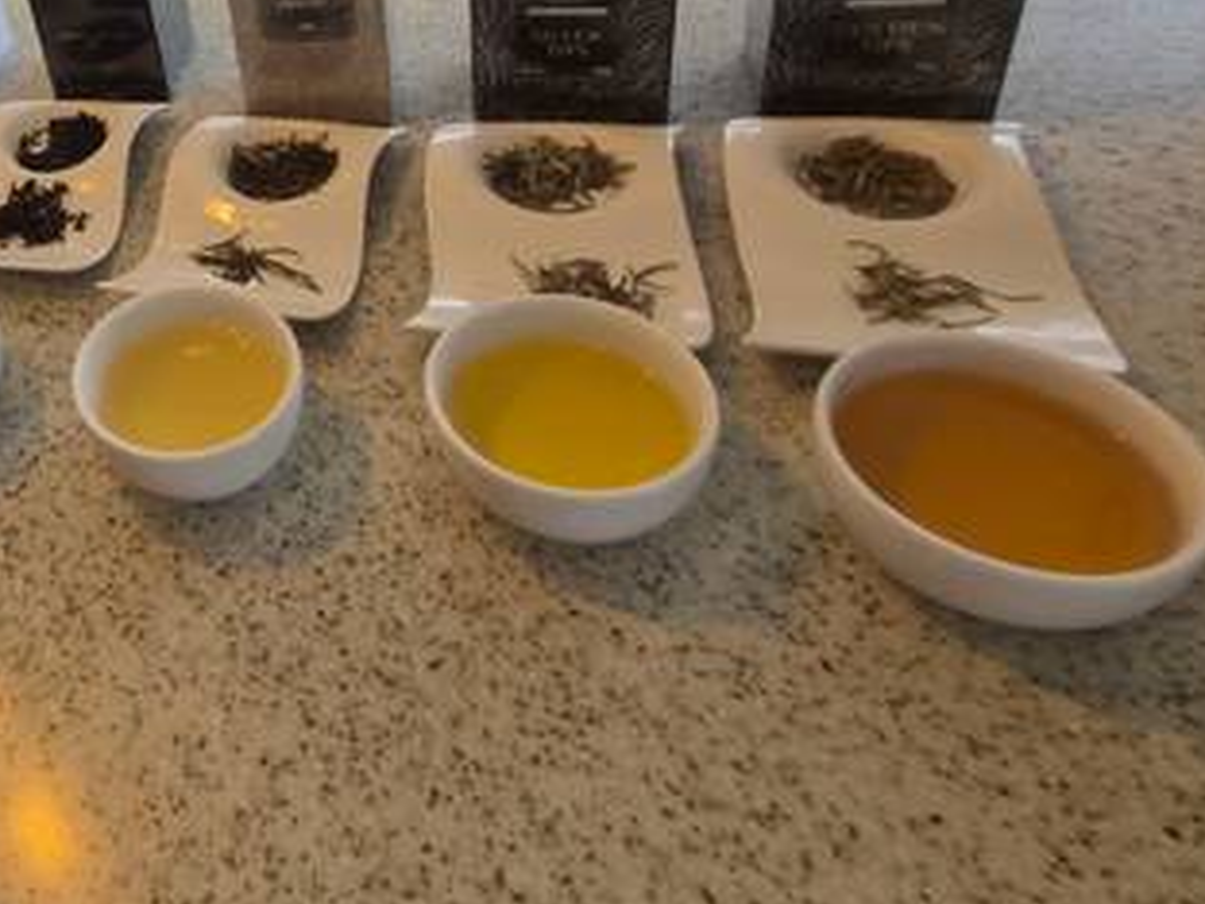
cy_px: 108
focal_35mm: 30
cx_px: -12
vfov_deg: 43.2
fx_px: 1044
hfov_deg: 48.7
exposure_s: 1/50
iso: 40
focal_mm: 1.7
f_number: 2.2
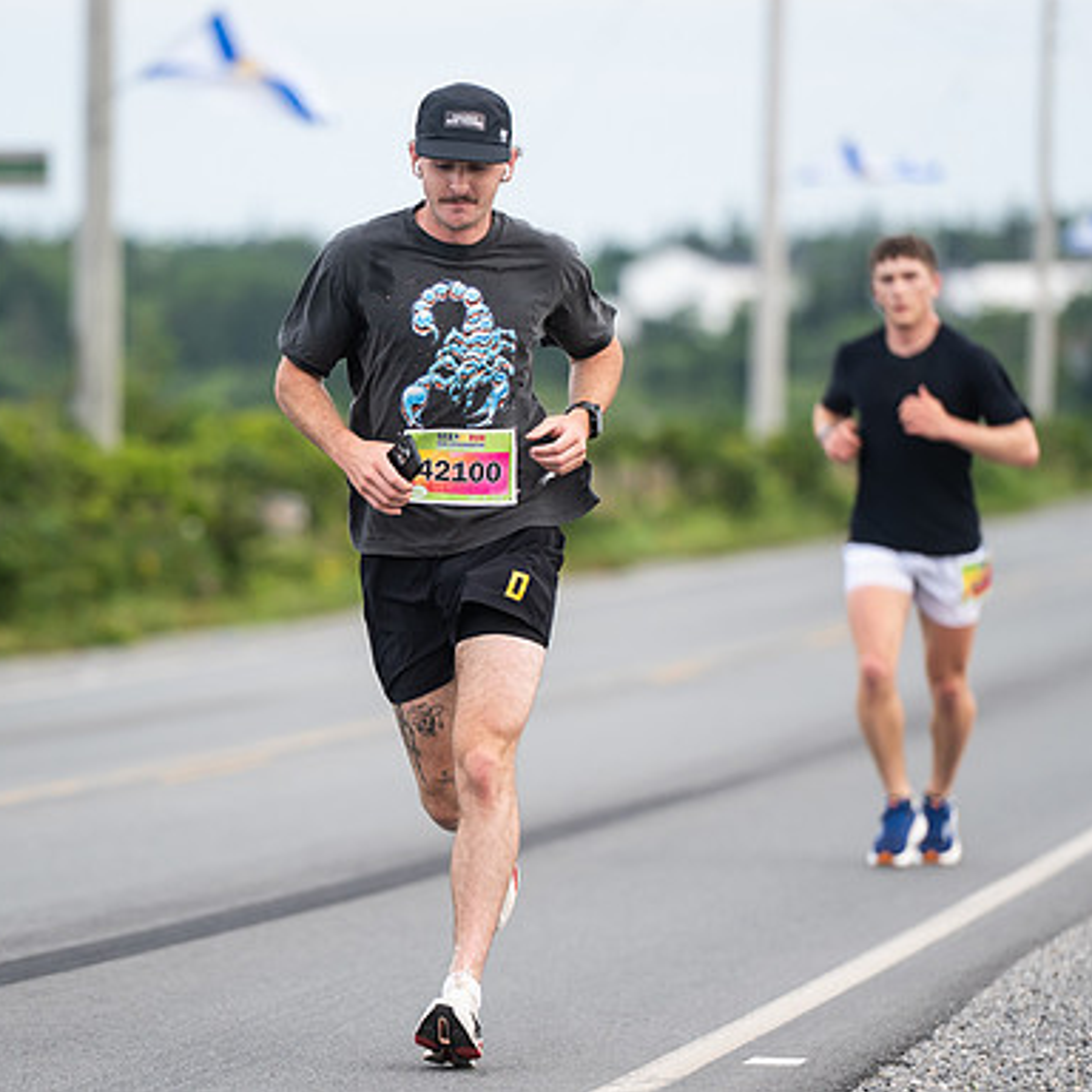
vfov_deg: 5.4
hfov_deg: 5.4
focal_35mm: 324
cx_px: 392
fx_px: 11564
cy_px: 569
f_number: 4
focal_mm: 200
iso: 500
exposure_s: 1/800
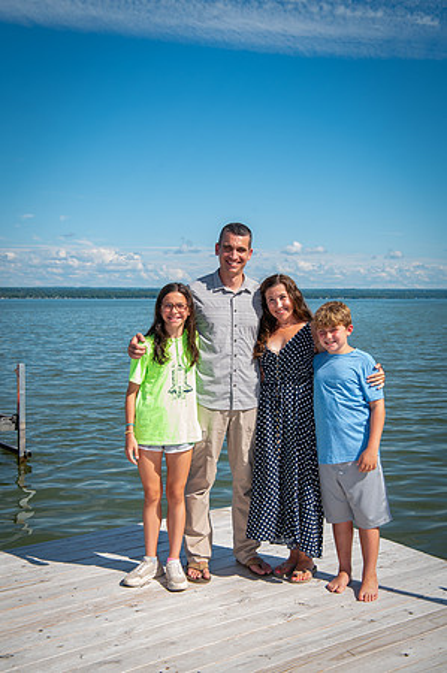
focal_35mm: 44
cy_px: 336
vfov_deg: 44.5
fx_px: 821
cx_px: 224
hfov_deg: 30.4
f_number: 7.1
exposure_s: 1/200
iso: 50
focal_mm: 44
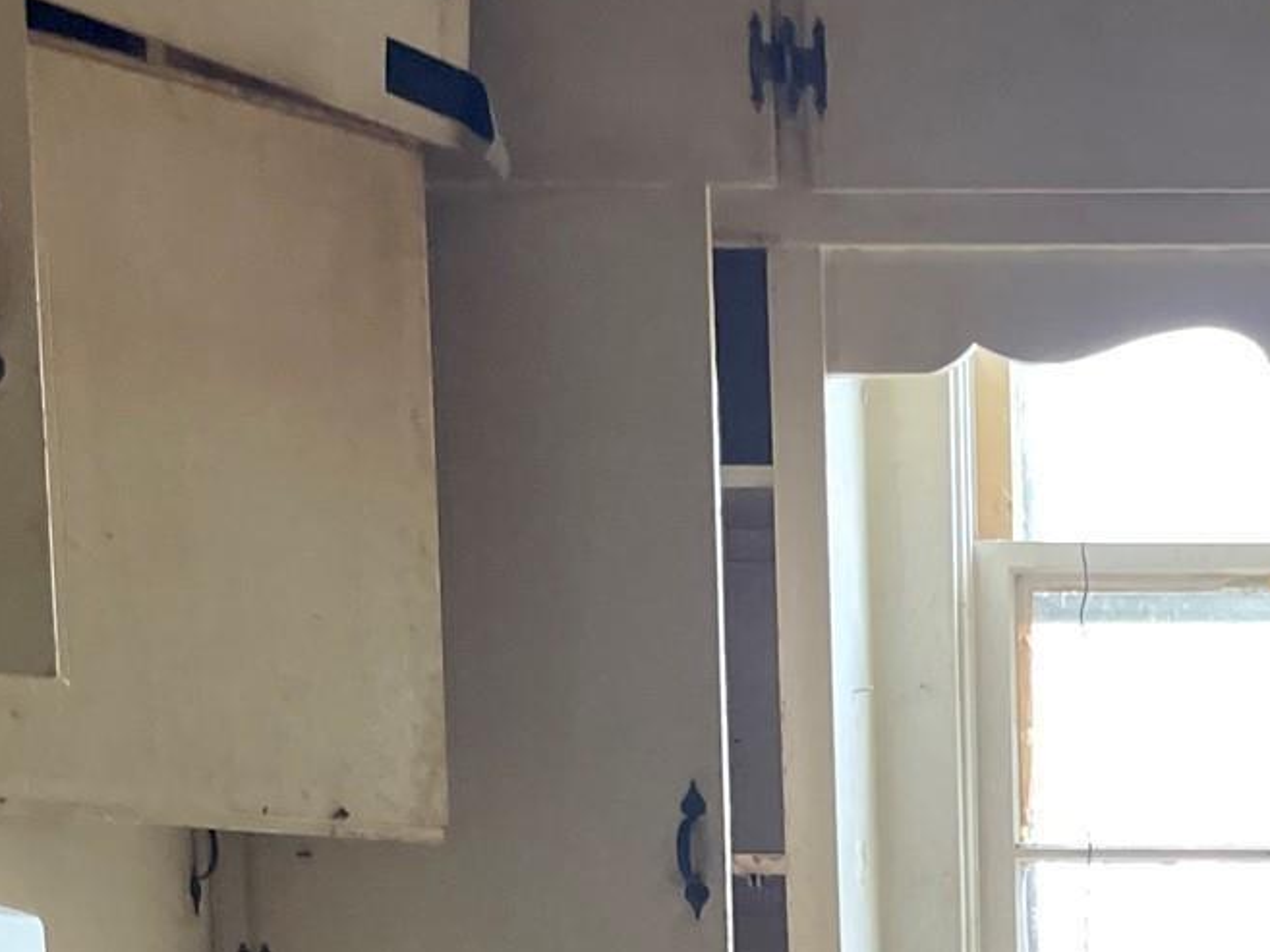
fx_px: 2972
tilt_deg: -5.6
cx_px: 1322
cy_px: 1396
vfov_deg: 16.7
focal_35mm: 81
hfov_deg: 23.0
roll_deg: +0.9
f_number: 1.6
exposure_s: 1/60
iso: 400
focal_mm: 5.1
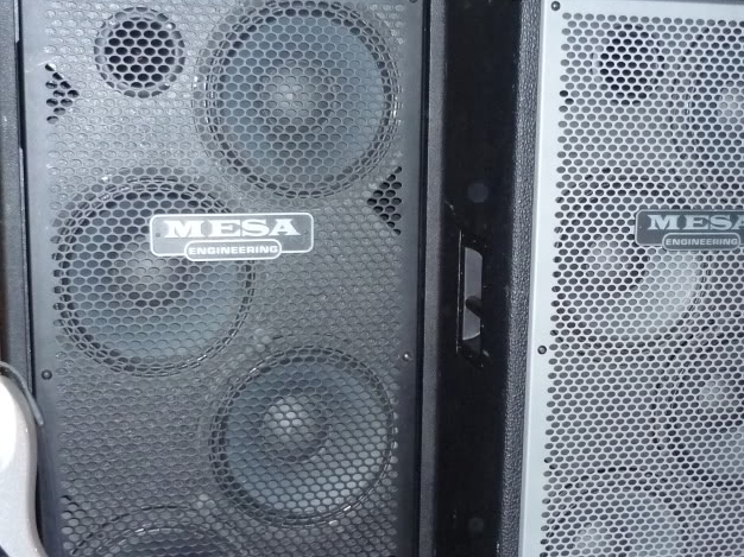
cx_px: 436
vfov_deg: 27.0
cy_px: 291
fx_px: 1160
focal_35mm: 54
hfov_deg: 35.5
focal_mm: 5.5
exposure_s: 1/30
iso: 500
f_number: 2.8
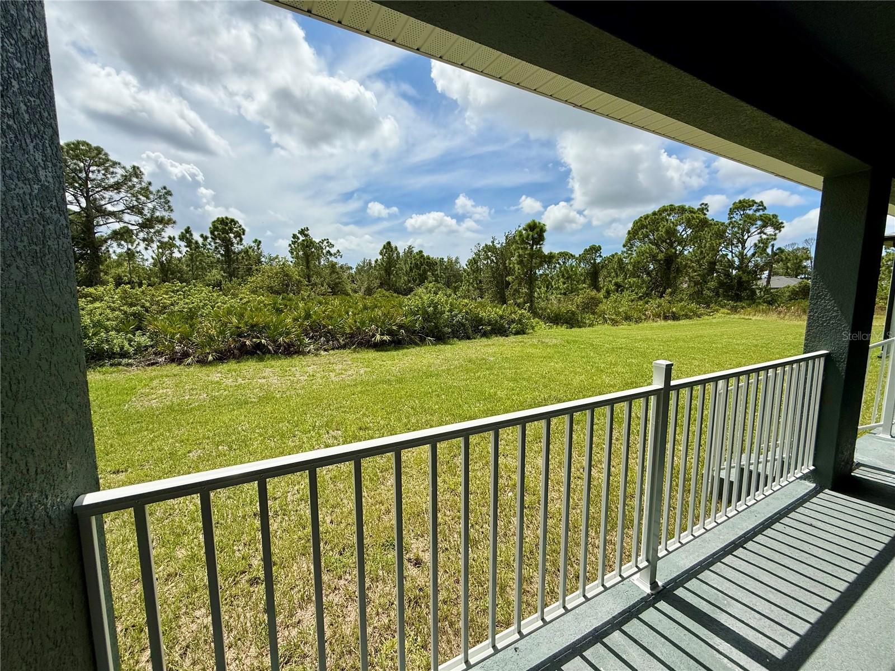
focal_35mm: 14
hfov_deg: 102.1
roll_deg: -0.6
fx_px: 362
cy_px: 336
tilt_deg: -5.5
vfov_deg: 85.7
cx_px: 448
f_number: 2.2
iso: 50
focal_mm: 2.22
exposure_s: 1/3460
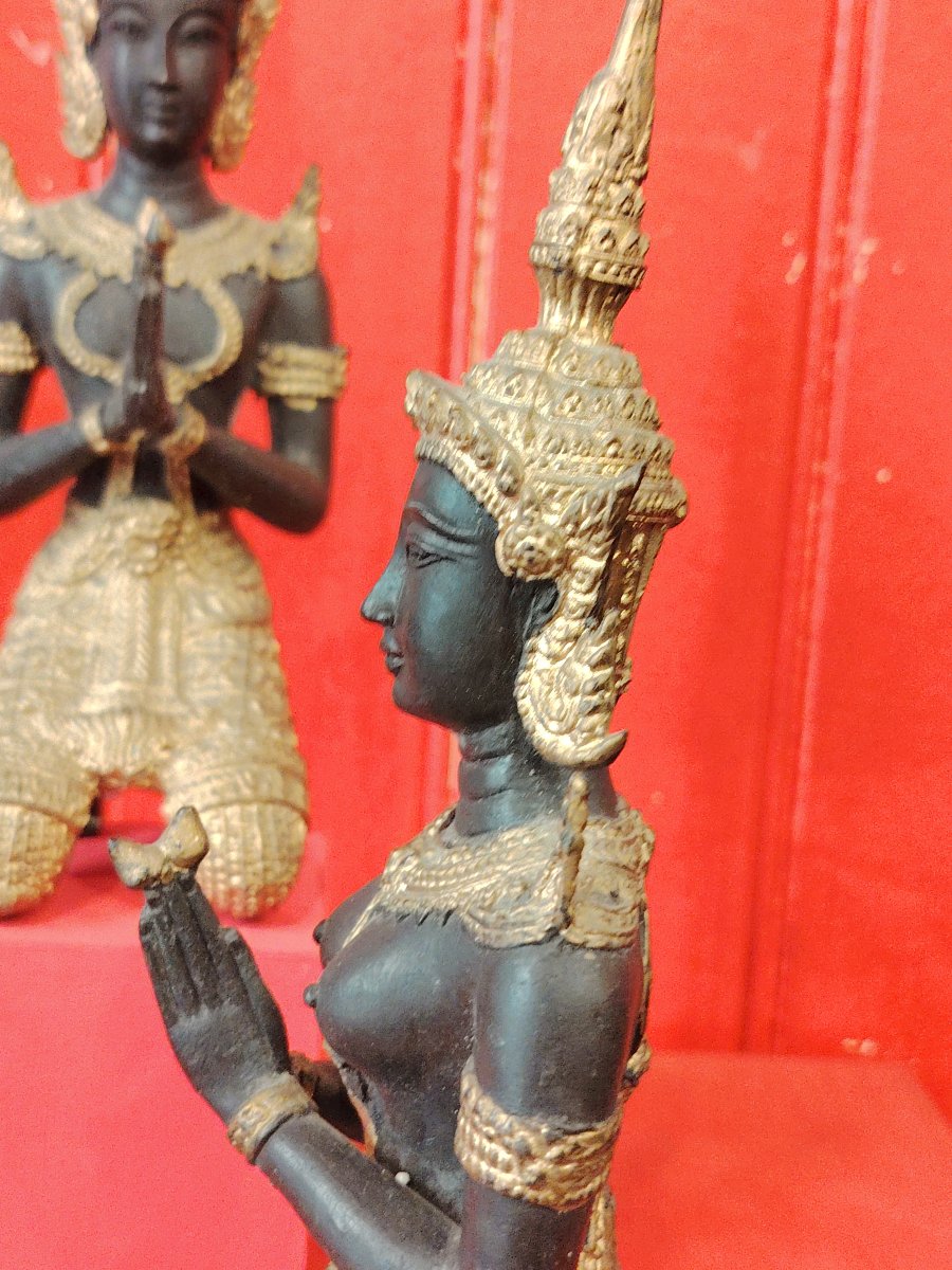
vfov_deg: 39.7
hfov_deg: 30.3
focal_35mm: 48
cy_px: 635
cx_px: 476
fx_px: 1760
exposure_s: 1/20
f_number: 4
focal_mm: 5.25
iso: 1256
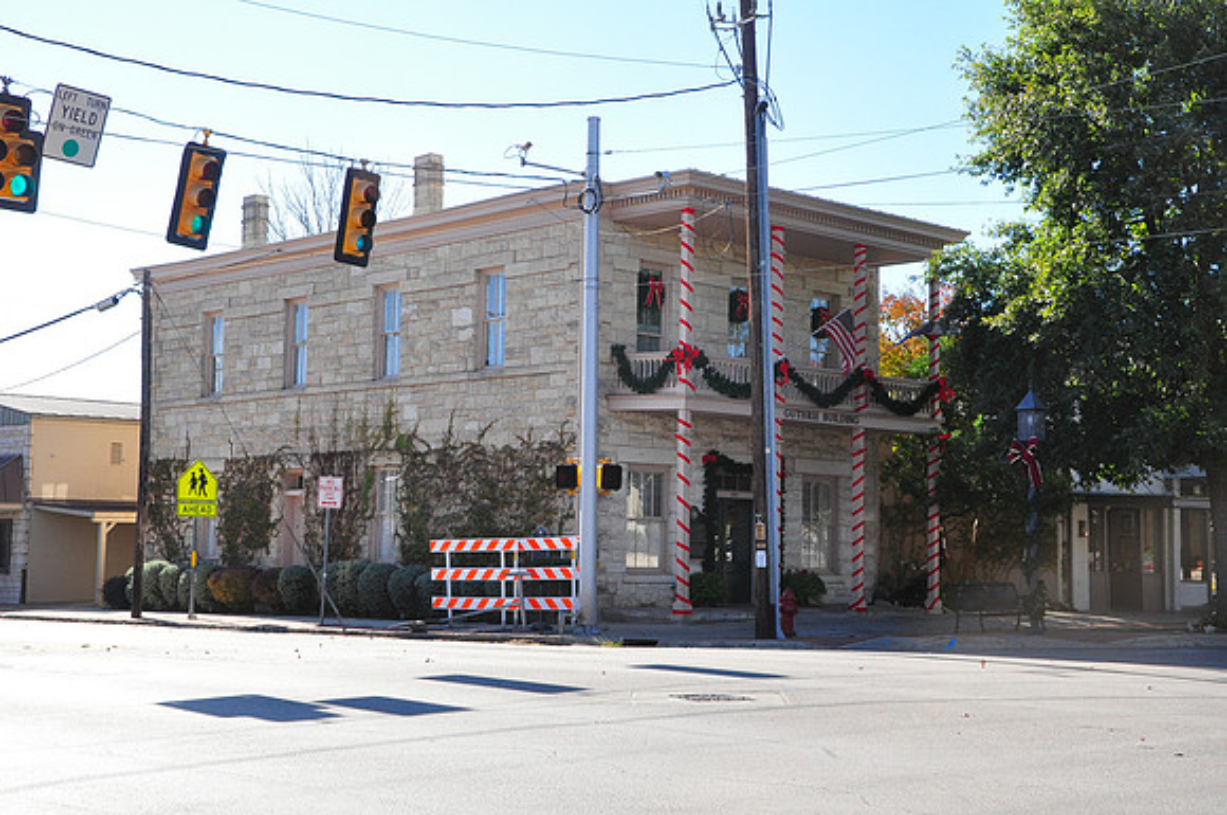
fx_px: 1787
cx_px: 614
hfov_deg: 37.9
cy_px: 408
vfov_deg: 25.7
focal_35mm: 52
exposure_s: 1/400
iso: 800
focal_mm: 35
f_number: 10
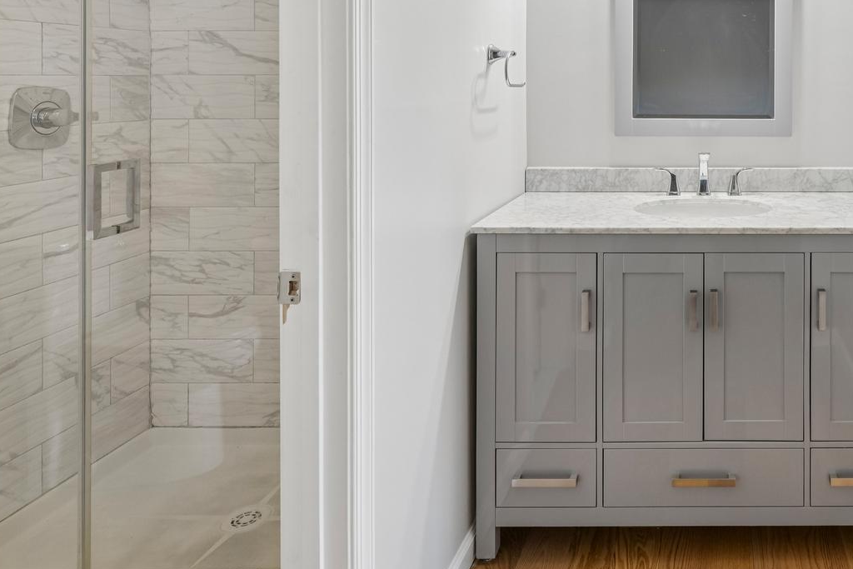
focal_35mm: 28
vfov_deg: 43.5
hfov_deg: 59.1
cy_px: 87
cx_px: 709
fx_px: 663
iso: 320
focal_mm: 14
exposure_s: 1/15
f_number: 8
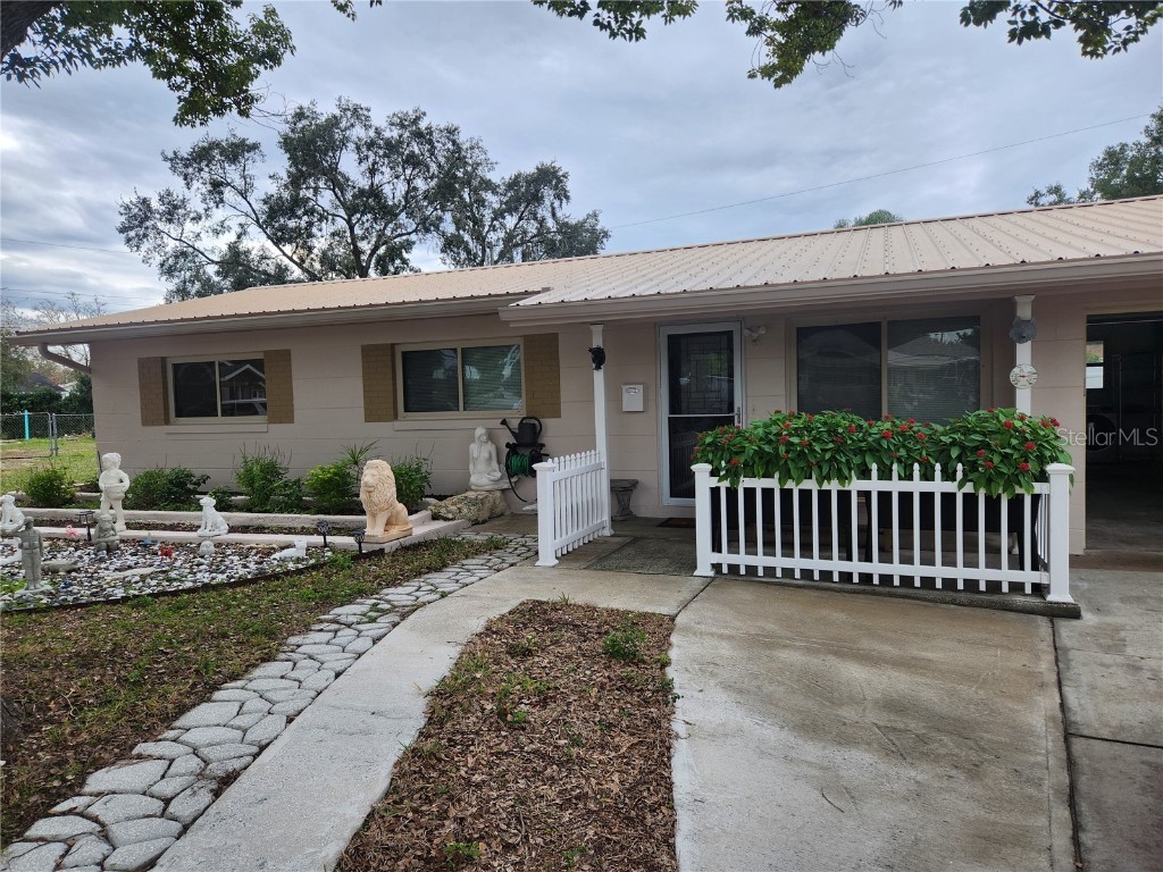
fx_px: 773
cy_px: 436
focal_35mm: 23
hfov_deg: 73.9
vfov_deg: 58.9
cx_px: 582
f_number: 1.8
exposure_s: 1/180
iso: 20
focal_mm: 5.4
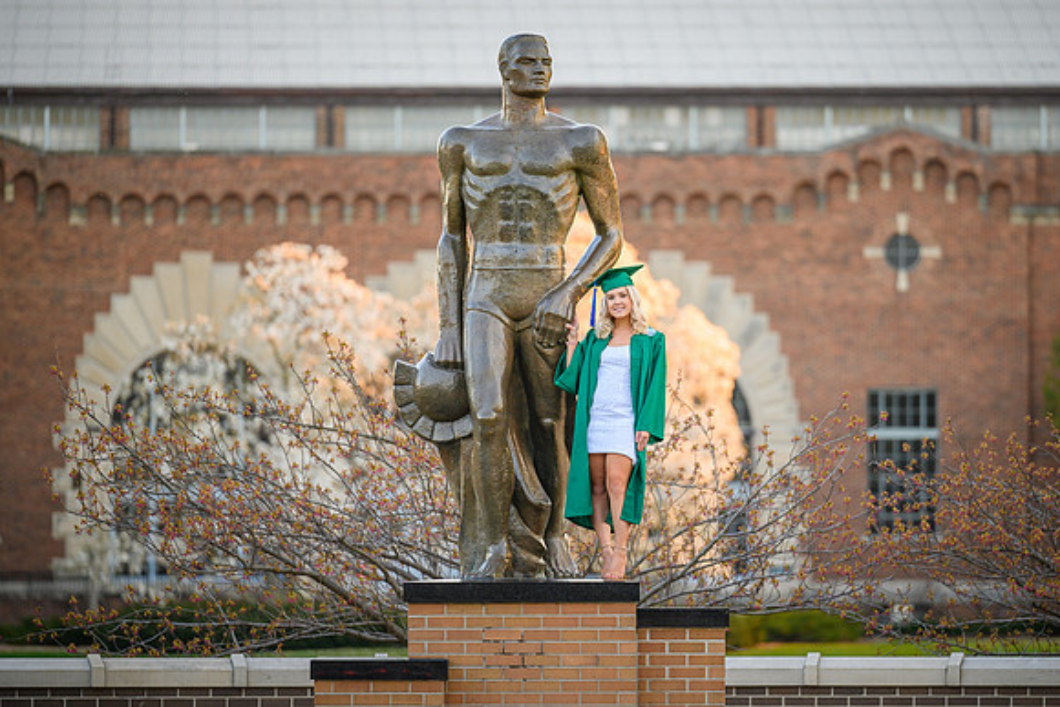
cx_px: 656
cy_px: 335
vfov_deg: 5.4
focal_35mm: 256
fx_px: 7538
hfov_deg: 8.0
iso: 180
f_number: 2.8
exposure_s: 1/320
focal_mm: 200
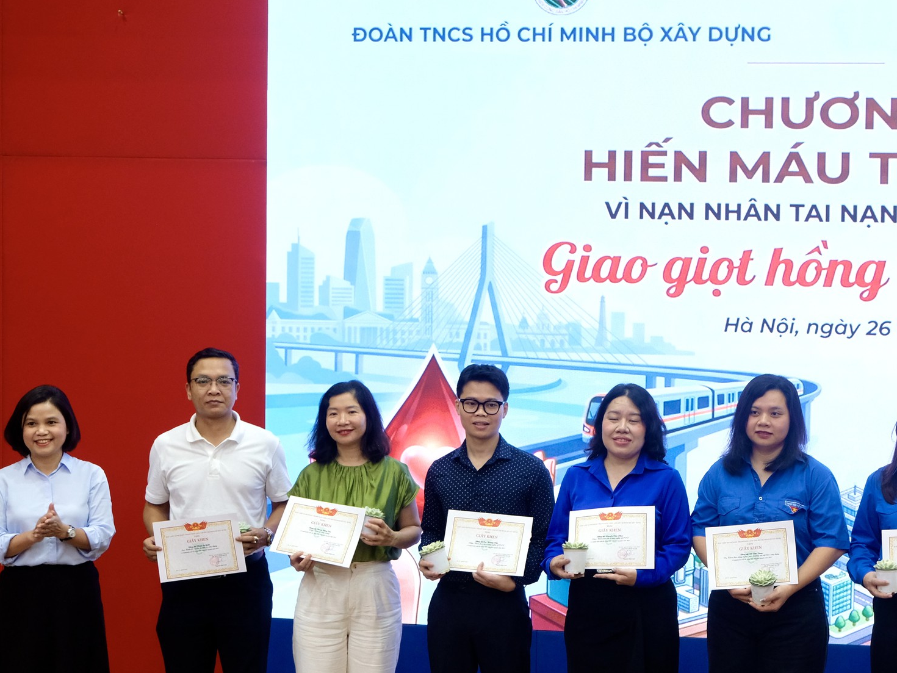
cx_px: 721
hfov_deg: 26.5
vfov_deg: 20.4
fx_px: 1866
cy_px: 387
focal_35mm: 72
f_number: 3.6
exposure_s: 1/42
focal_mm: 28.9
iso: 800
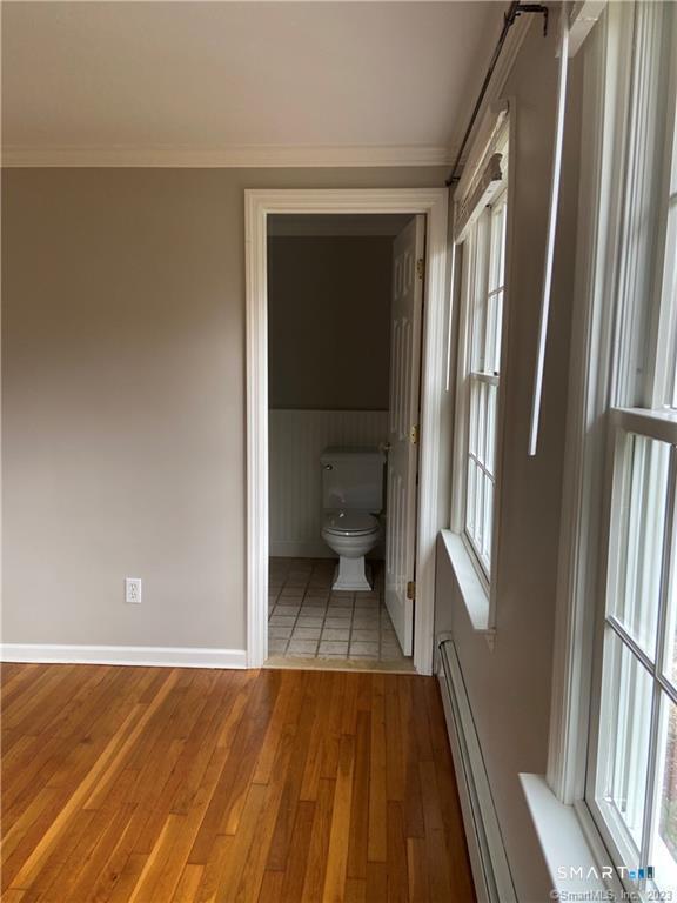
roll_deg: -1.9
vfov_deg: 67.3
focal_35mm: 26
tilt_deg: -7.6
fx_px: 678
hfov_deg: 53.1
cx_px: 338
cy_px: 452
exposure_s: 1/121
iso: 80
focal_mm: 4.25
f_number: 1.8
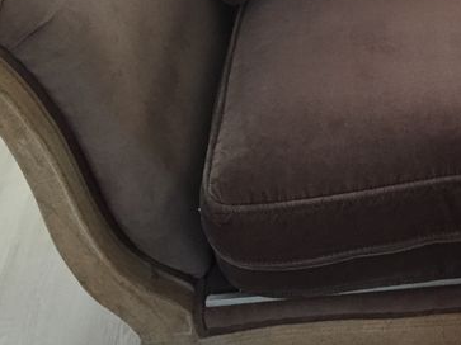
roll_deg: +1.2
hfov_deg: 22.7
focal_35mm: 80
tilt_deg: -35.4
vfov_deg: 18.2
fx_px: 1065
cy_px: 51
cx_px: 531
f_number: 2.2
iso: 320
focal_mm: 4.15
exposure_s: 1/33
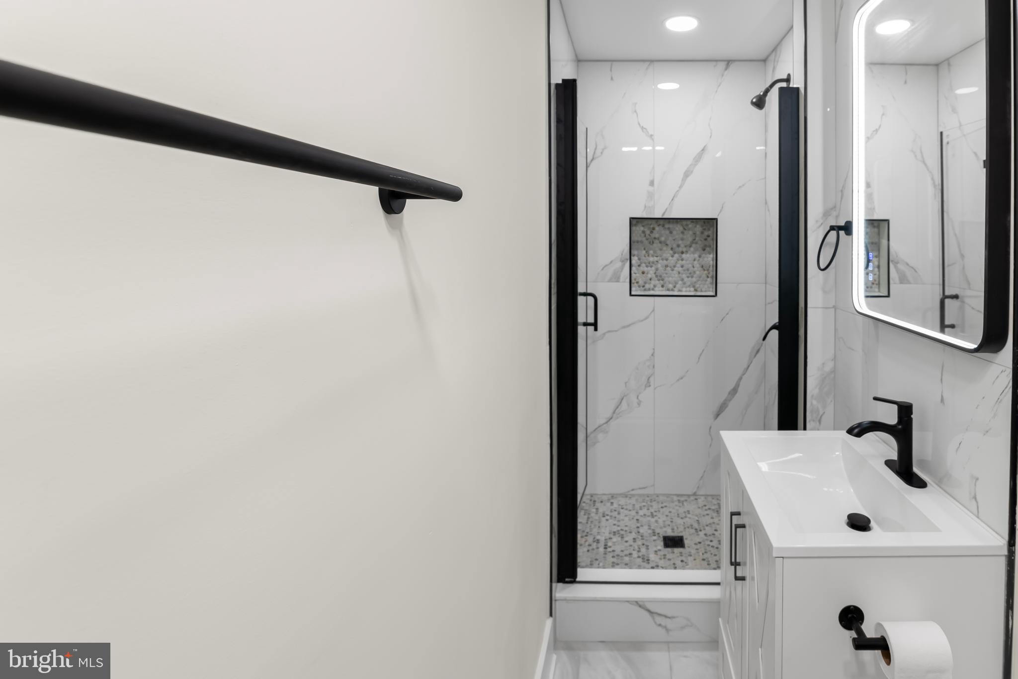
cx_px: 509
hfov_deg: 90.0
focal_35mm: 18
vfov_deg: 67.4
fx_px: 509
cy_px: 340
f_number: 8
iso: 100
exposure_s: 1/6
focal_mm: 18
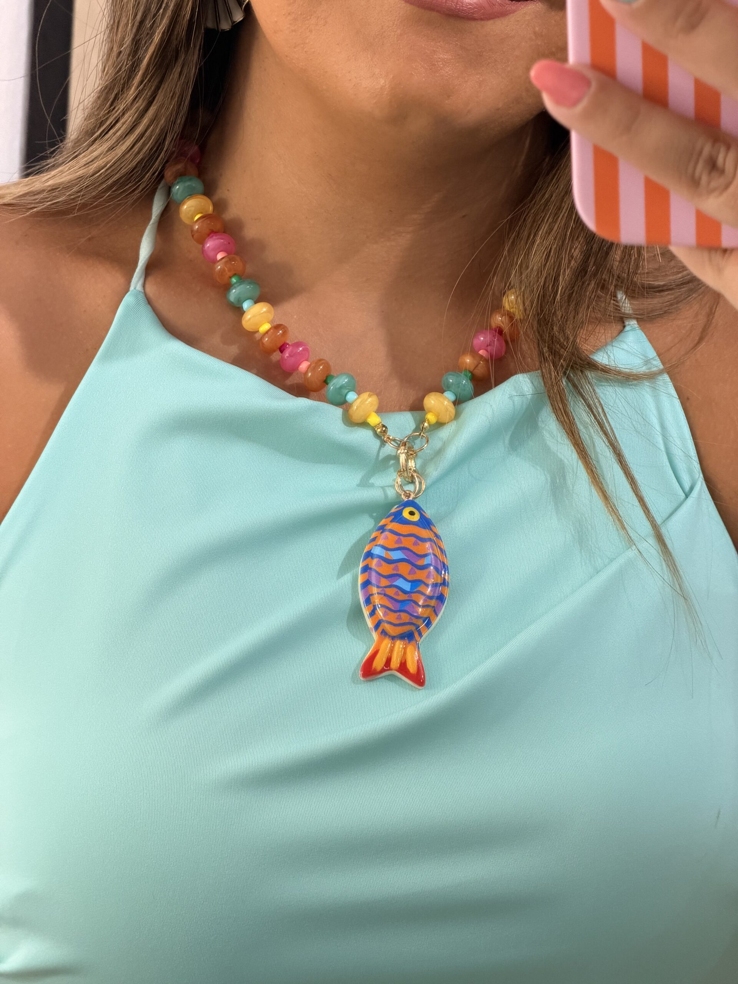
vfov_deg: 19.6
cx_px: 369
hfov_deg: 14.8
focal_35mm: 100
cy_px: 492
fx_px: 2843
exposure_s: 1/100
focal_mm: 16.89
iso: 160
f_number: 2.8
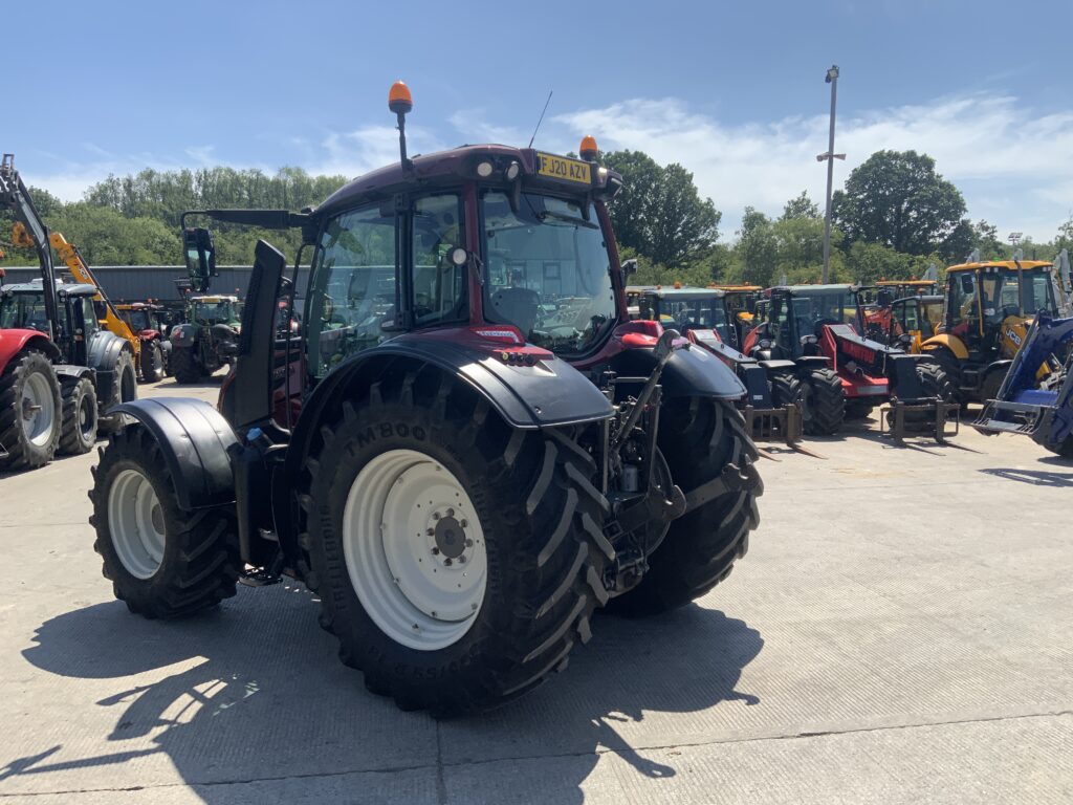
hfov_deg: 61.7
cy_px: 402
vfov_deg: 48.2
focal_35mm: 29
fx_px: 899
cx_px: 536
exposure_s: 1/1786
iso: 16
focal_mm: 3
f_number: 1.8
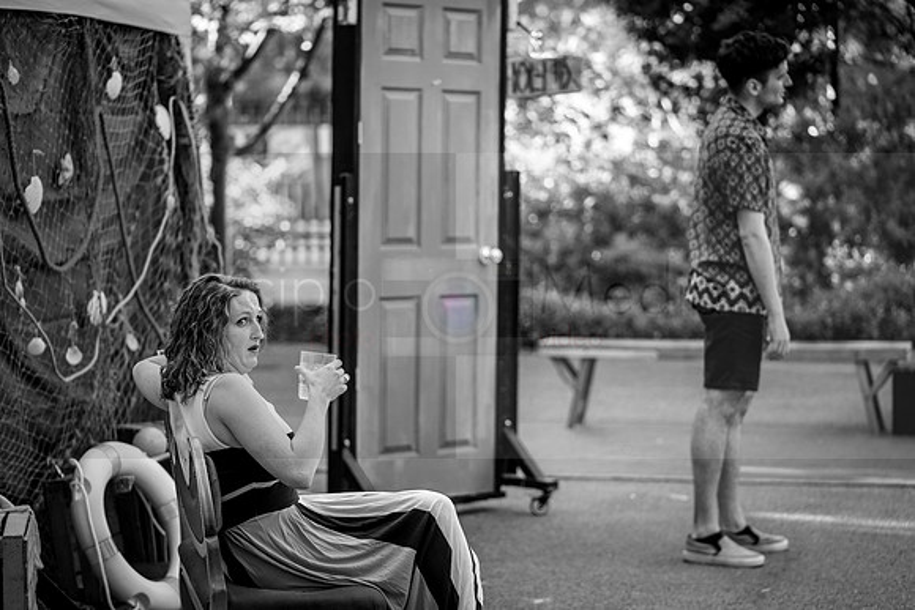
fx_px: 2568
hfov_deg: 20.2
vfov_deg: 13.6
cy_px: 305
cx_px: 458
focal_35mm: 101
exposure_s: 1/125
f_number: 2.8
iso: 160
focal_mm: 101
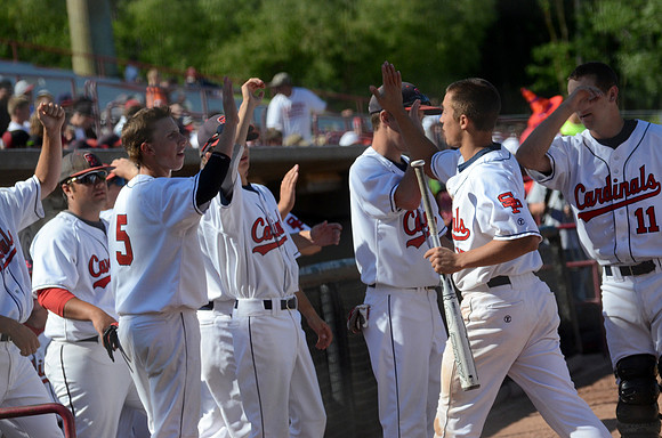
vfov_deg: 7.3
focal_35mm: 188
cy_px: 219
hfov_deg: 11.0
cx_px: 331
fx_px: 3440
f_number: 4.8
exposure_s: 1/8000
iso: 1000
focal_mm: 125
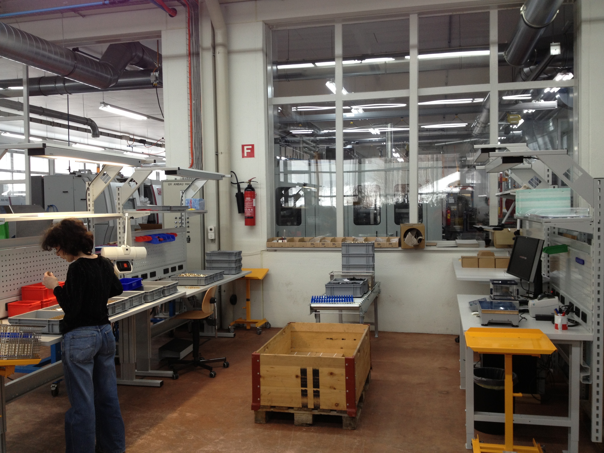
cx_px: 302
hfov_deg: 52.6
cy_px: 226
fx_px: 611
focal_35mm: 35
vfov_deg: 40.7
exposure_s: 1/24
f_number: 2.4
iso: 50
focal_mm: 4.28
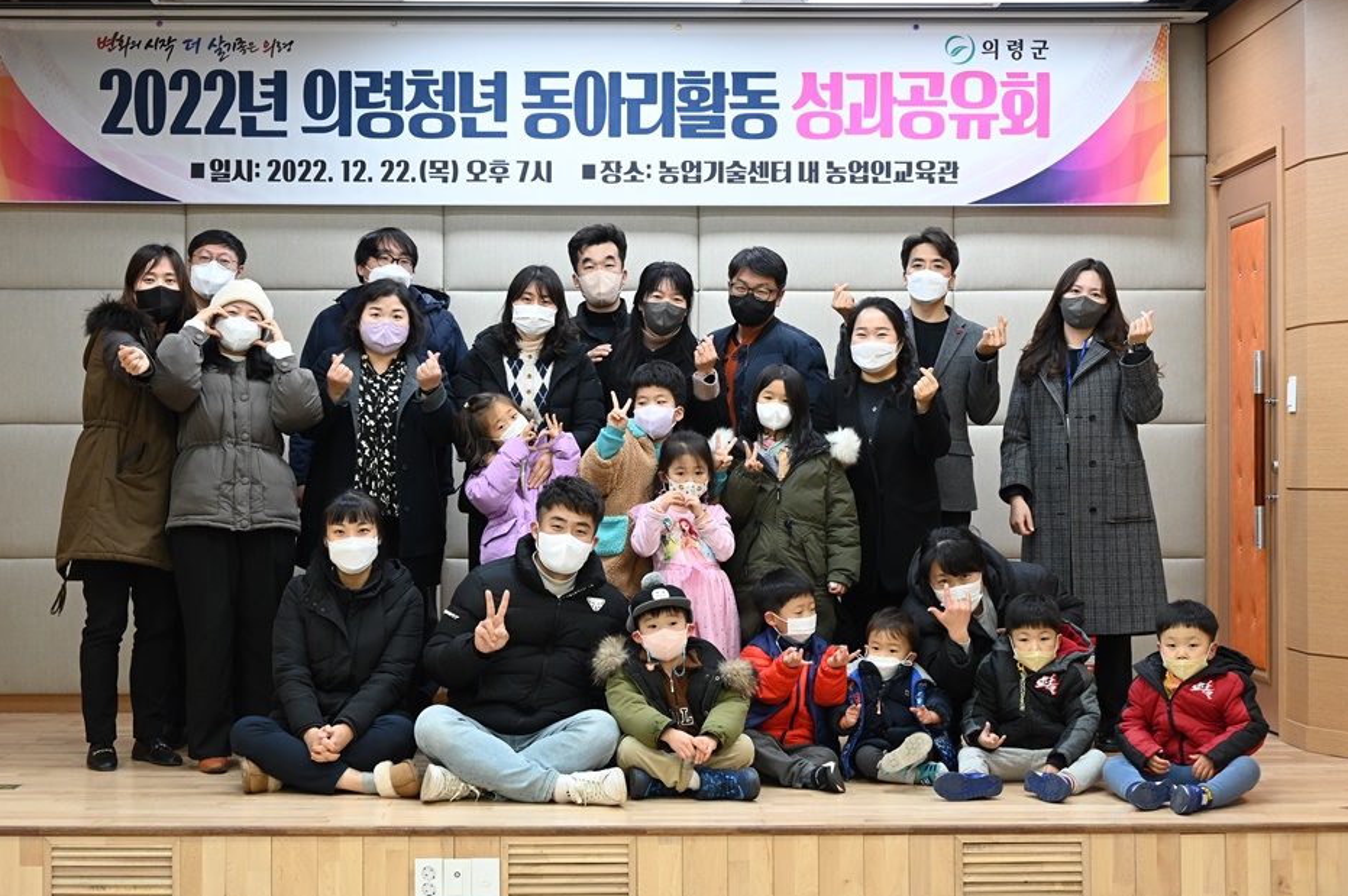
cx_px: 630
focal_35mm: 58
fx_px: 2170
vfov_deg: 23.3
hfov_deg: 34.5
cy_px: 461
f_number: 5.6
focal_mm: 54
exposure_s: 1/125
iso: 1800
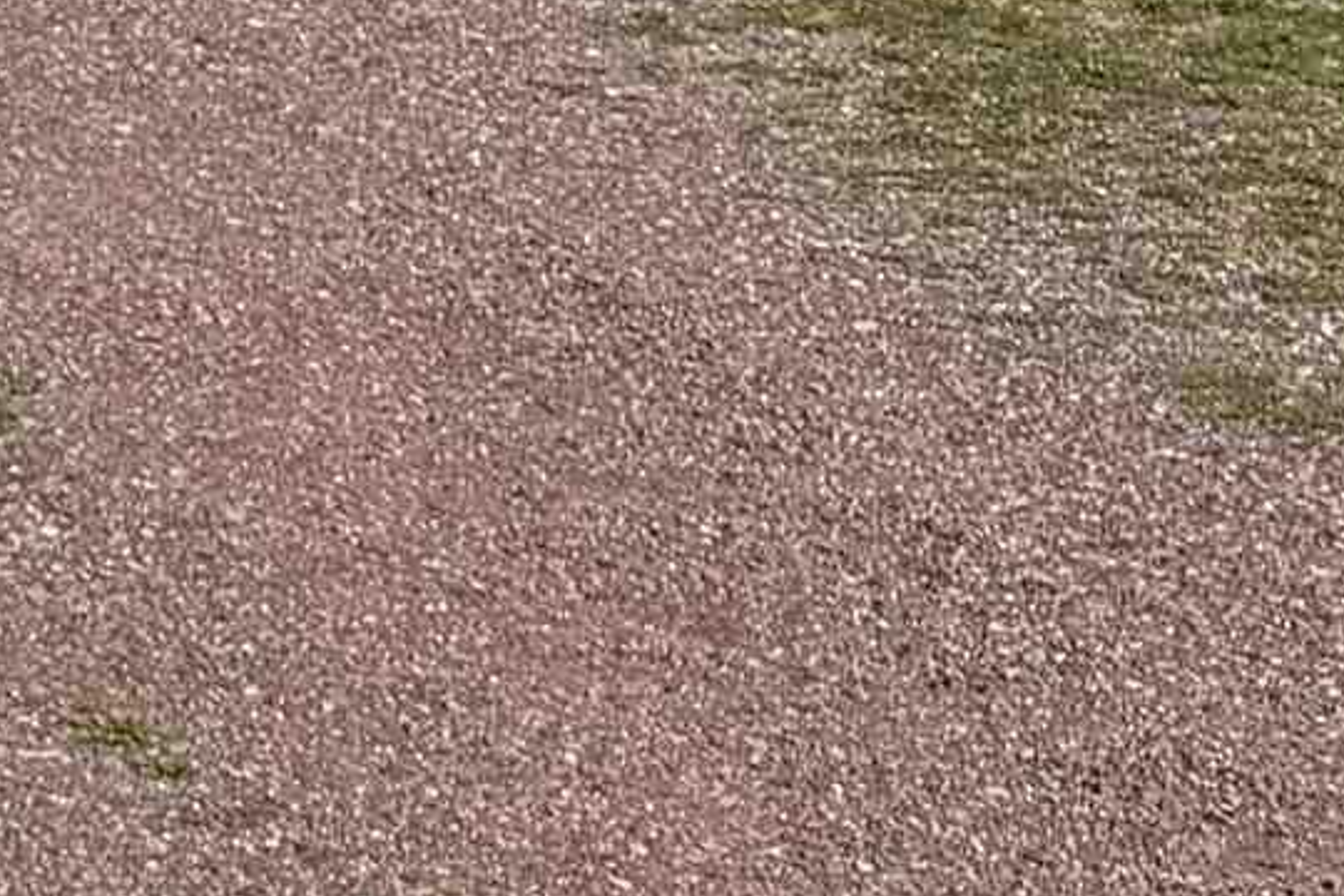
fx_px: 5301
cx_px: -1446
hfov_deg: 12.5
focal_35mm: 142
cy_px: -829
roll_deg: -0.8
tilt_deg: -1.8
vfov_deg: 9.1
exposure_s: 1/14286
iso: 80
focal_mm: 6.76
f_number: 1.78
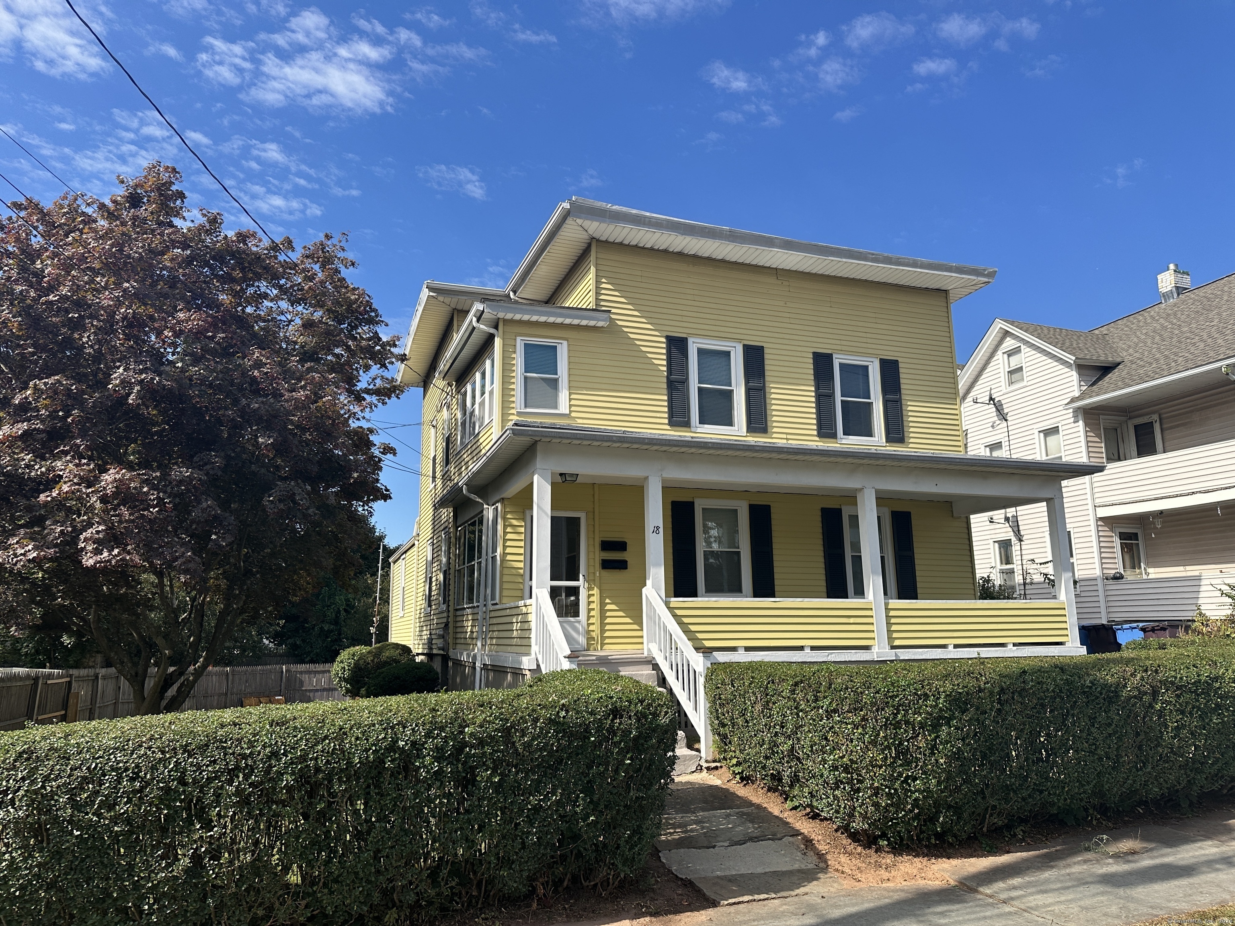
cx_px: 618
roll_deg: +0.1
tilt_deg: +9.8
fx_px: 856
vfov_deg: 56.8
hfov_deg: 71.6
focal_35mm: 24
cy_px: 463
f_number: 1.78
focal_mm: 6.86
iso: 80
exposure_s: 1/4184
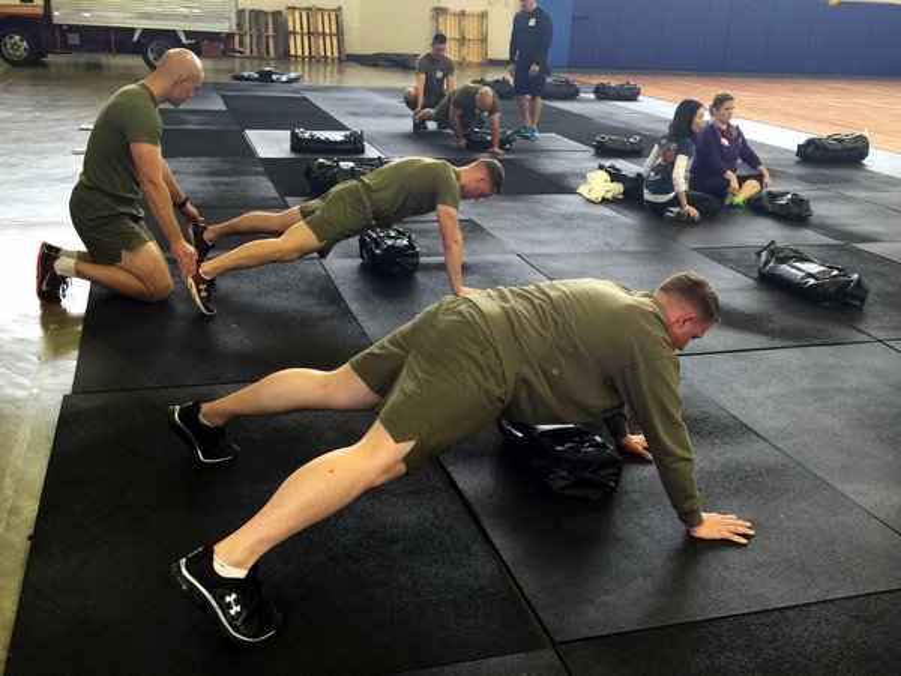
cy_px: 338
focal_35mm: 29
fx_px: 755
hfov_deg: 61.7
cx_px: 450
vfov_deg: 48.2
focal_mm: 4.15
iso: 64
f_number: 2.2
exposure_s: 1/15
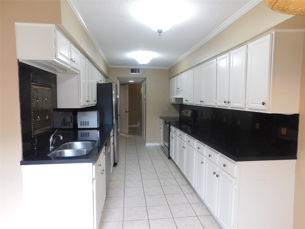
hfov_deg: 73.9
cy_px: 114
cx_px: 152
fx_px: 203
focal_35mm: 23
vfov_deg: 58.9
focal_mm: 4
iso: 200
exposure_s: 1/30
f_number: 3
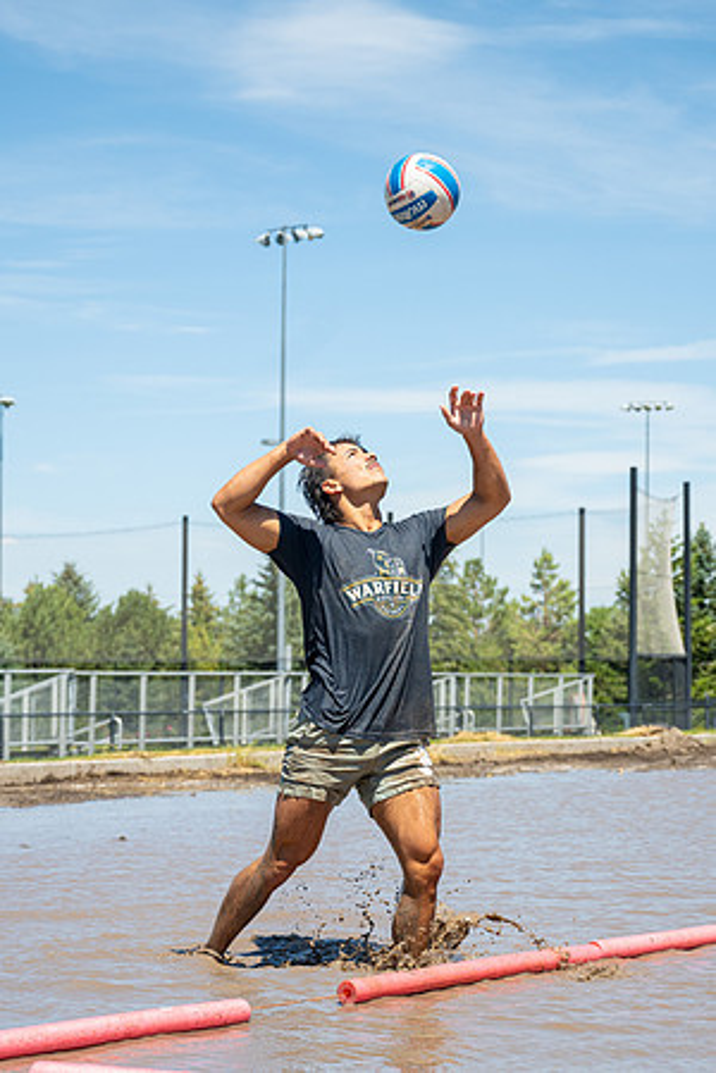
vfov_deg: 24.5
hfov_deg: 16.5
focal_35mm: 83
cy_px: 538
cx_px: 402
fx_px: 2475
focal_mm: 55
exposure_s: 1/2000
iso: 320
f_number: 4
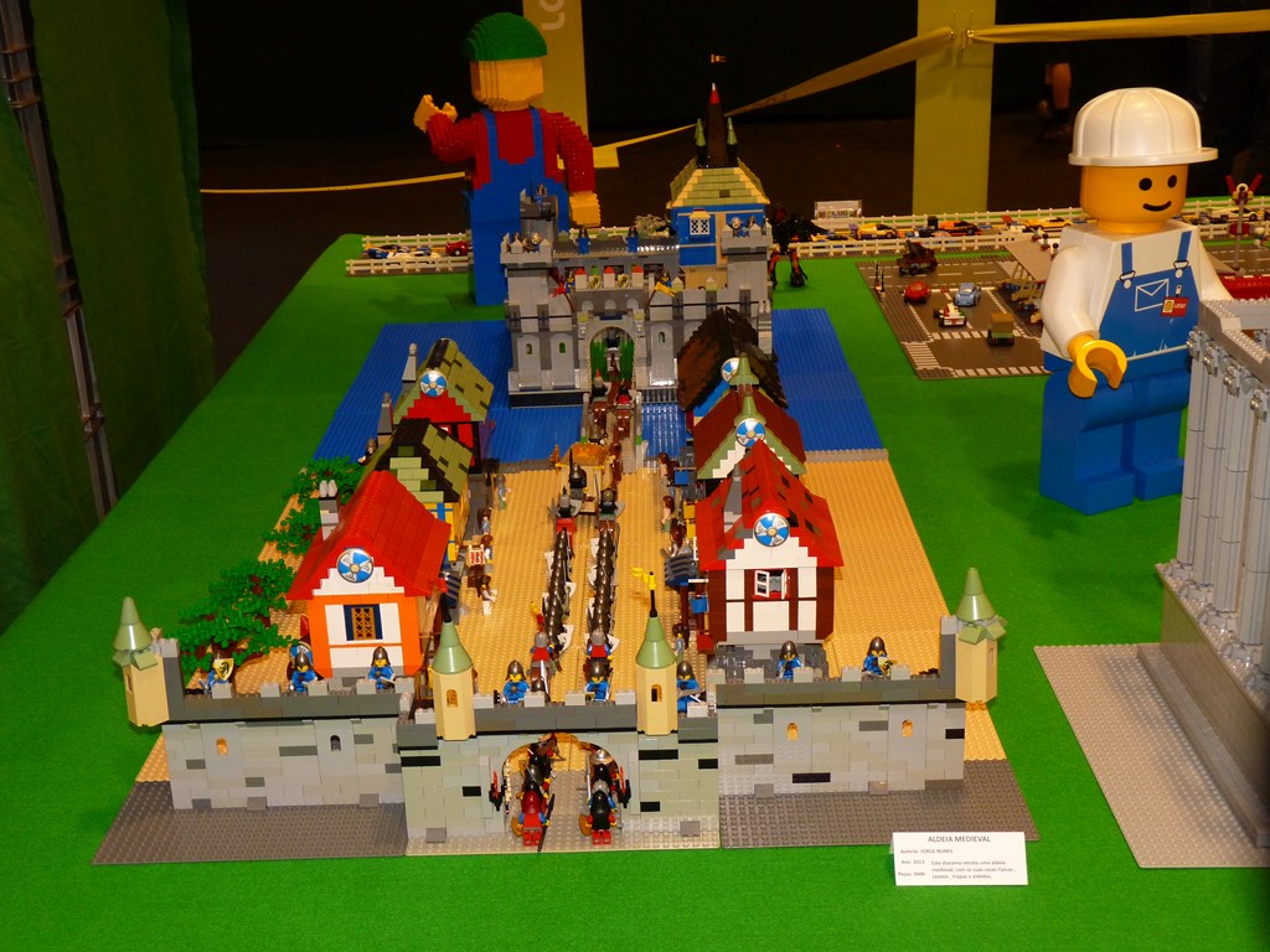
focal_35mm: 46
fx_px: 1688
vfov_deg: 31.5
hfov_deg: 41.2
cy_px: 476
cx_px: 635
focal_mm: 8.2
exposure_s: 1/30
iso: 250
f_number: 3.2
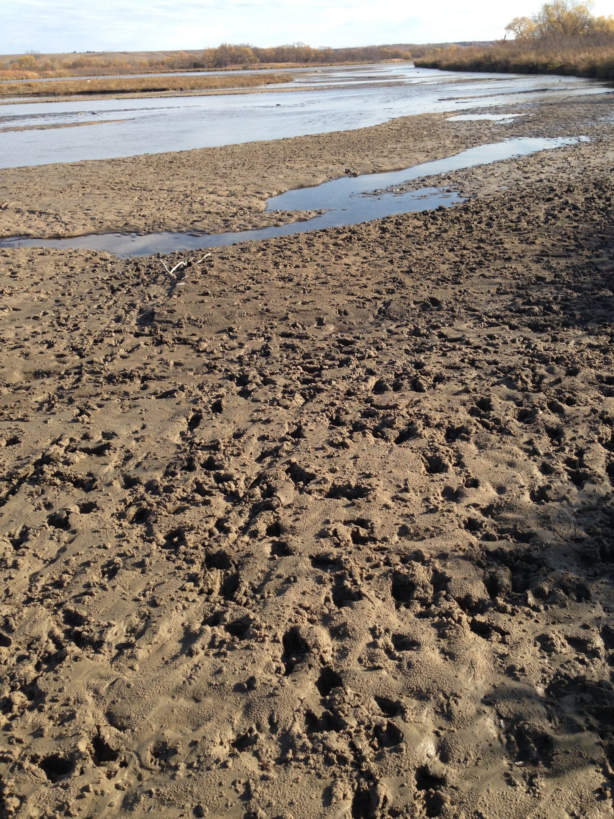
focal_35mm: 33
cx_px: 307
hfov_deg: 42.9
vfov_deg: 55.4
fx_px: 780
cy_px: 410
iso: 50
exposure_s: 1/733
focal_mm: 4.12
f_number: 2.4
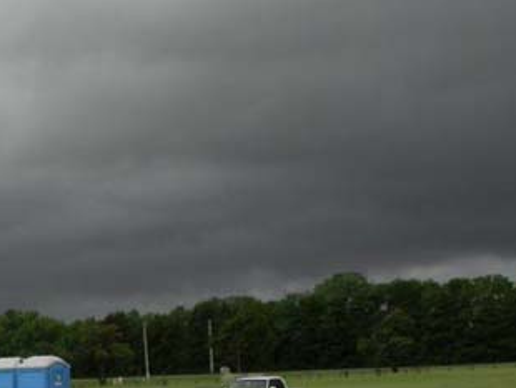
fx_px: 1462
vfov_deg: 15.0
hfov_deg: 18.8
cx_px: -125
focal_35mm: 98
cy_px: 308
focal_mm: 7.85
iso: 100
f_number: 6
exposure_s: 1/201
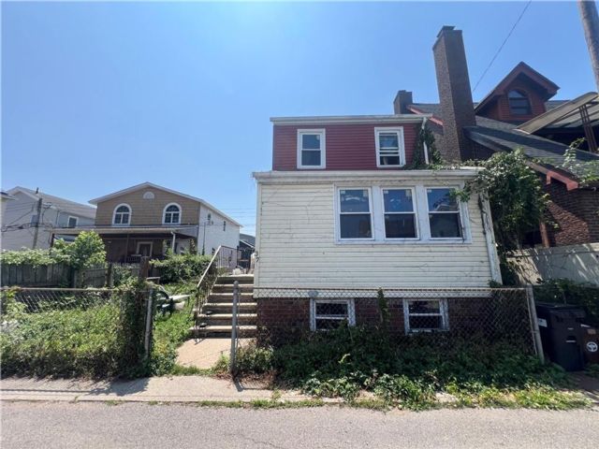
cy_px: 224
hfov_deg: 106.2
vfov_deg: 89.9
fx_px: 225
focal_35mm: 13
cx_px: 300
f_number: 1.8
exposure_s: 1/1468
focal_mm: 1.57
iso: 32
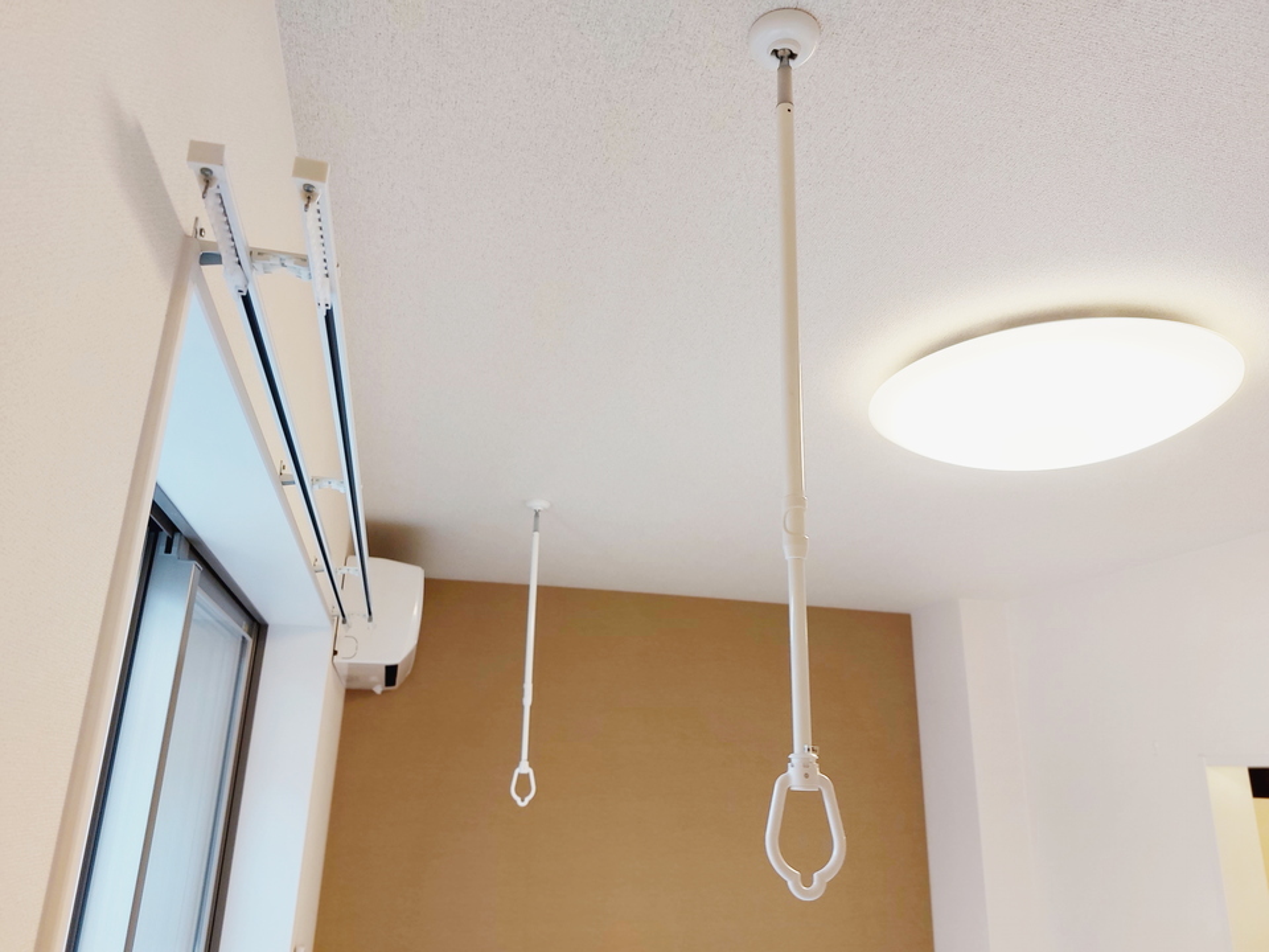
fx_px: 880
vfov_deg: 56.8
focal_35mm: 24
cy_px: 476
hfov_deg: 71.6
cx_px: 634
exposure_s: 1/30
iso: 32
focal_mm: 5.23
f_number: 1.8
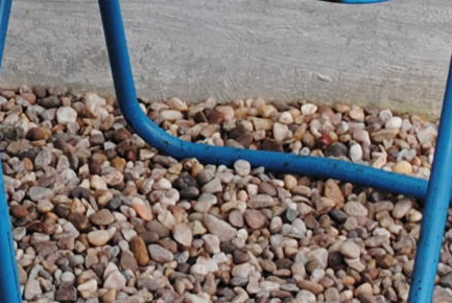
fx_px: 3030
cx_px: -53
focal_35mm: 241
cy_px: 77
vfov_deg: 5.7
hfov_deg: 8.5
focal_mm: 24
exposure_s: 1/80
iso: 200
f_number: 4.5
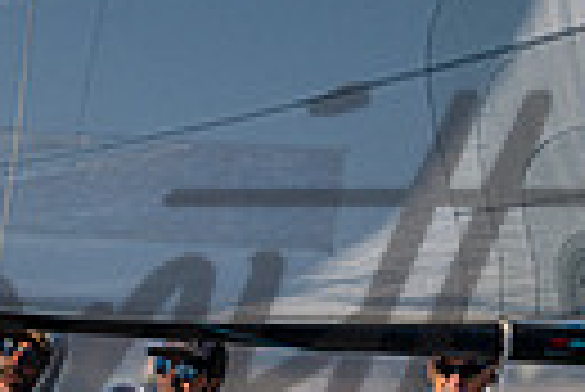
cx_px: 0
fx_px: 31544
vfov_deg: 0.7
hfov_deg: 1.1
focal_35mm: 1939
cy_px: 352
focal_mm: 400
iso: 320
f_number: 5.6
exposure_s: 1/3200
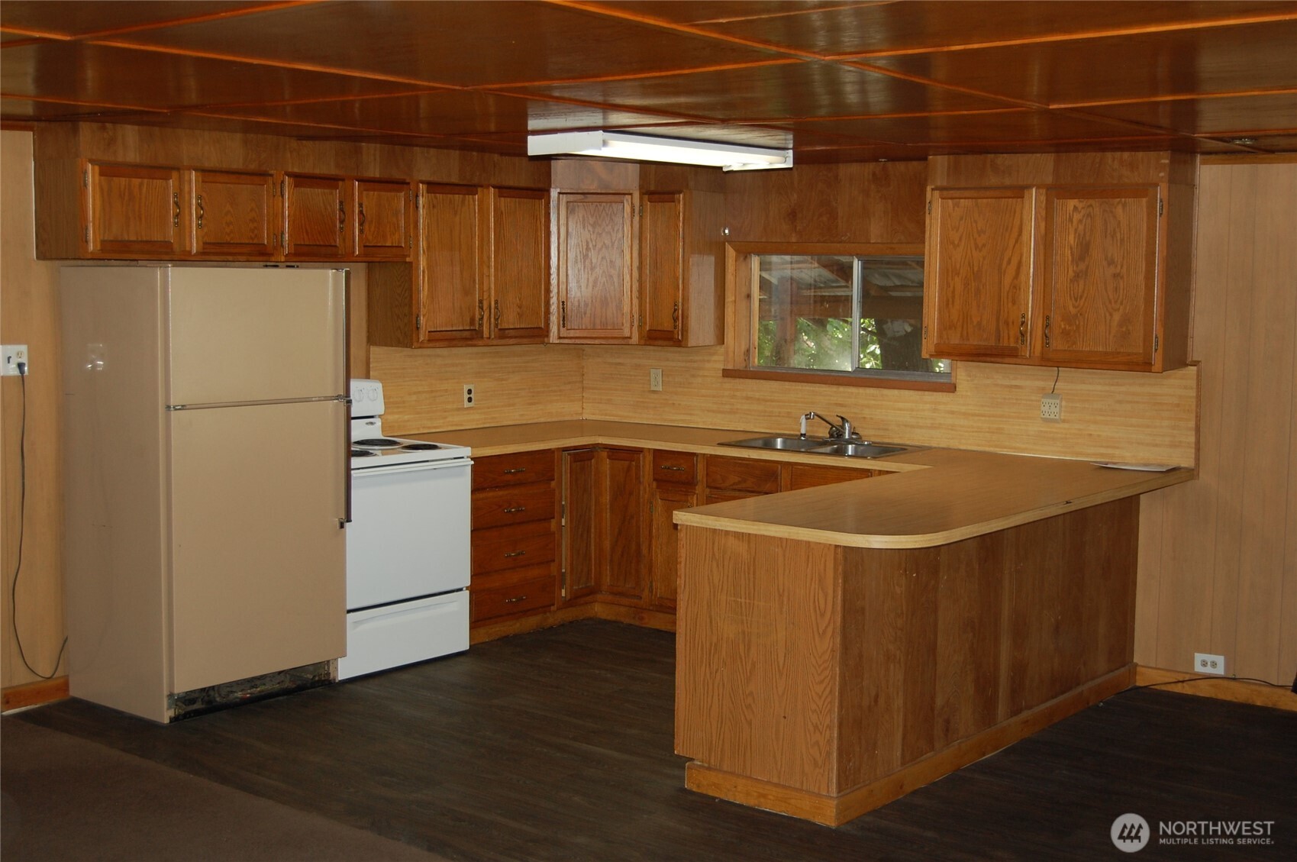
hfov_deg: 43.6
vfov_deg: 29.8
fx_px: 1620
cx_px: 648
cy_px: 431
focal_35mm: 45
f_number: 4.2
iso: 400
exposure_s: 1/60
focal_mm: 30
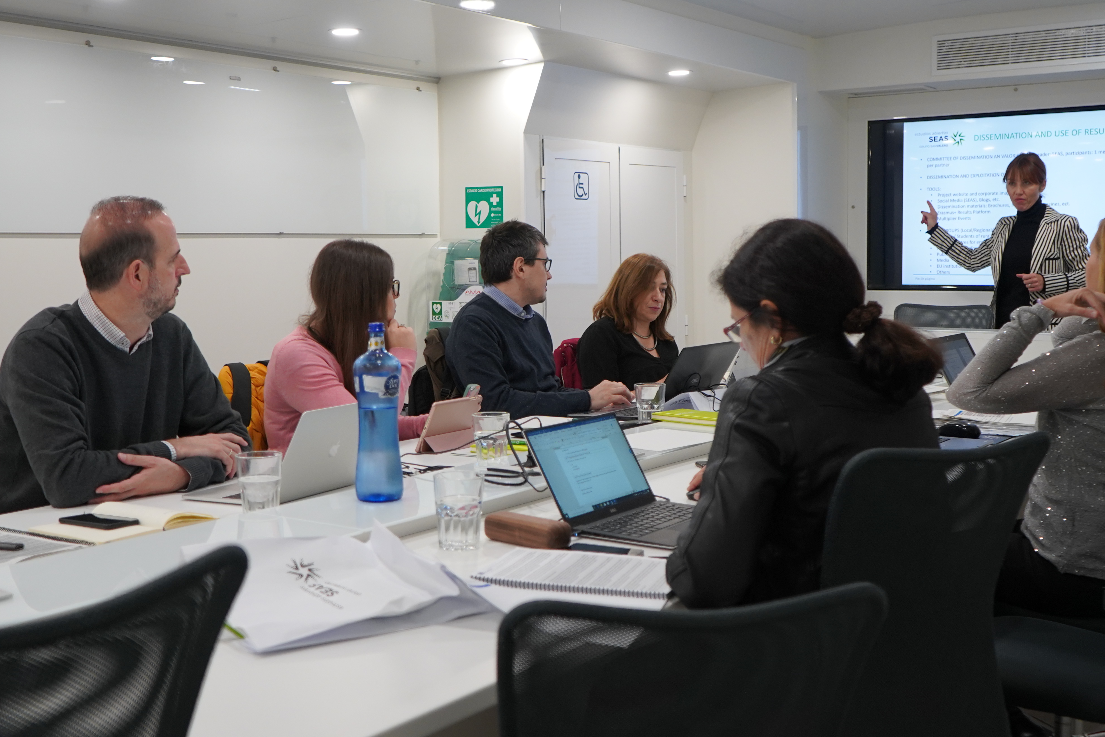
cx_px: 552
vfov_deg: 31.9
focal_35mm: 42
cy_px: 368
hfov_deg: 46.4
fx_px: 1289
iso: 1000
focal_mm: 28
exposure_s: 1/160
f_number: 4
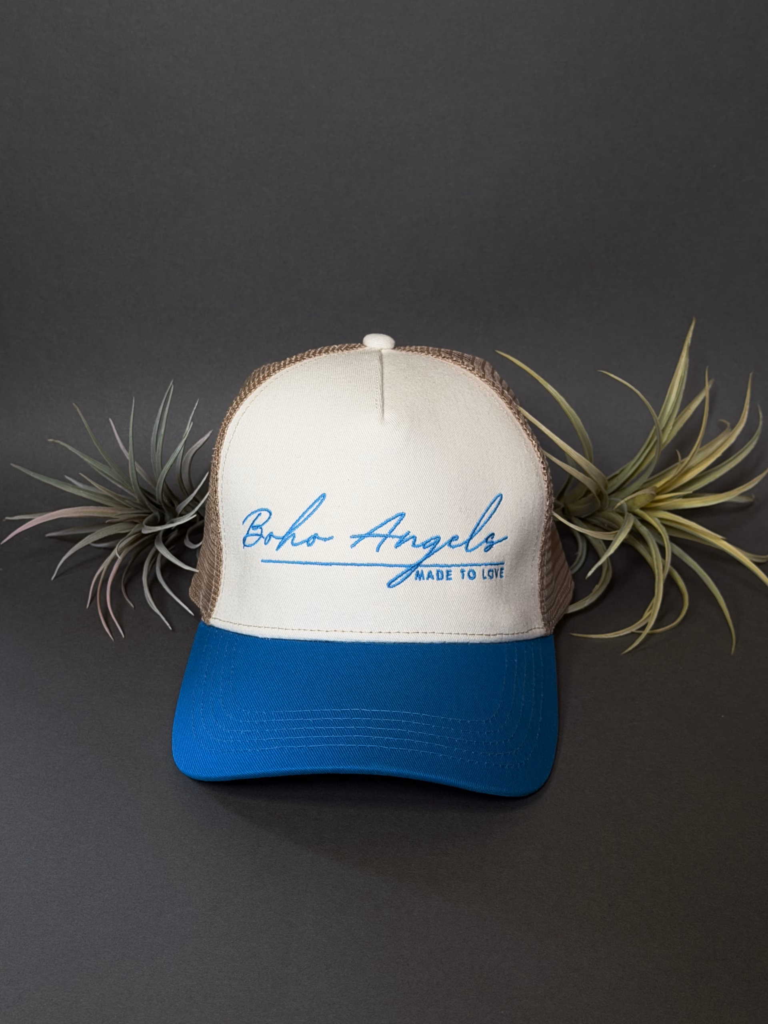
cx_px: 384
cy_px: 512
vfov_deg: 39.7
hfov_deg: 30.3
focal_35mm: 48
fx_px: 1420
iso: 100
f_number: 1.78
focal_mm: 6.76
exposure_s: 1/60
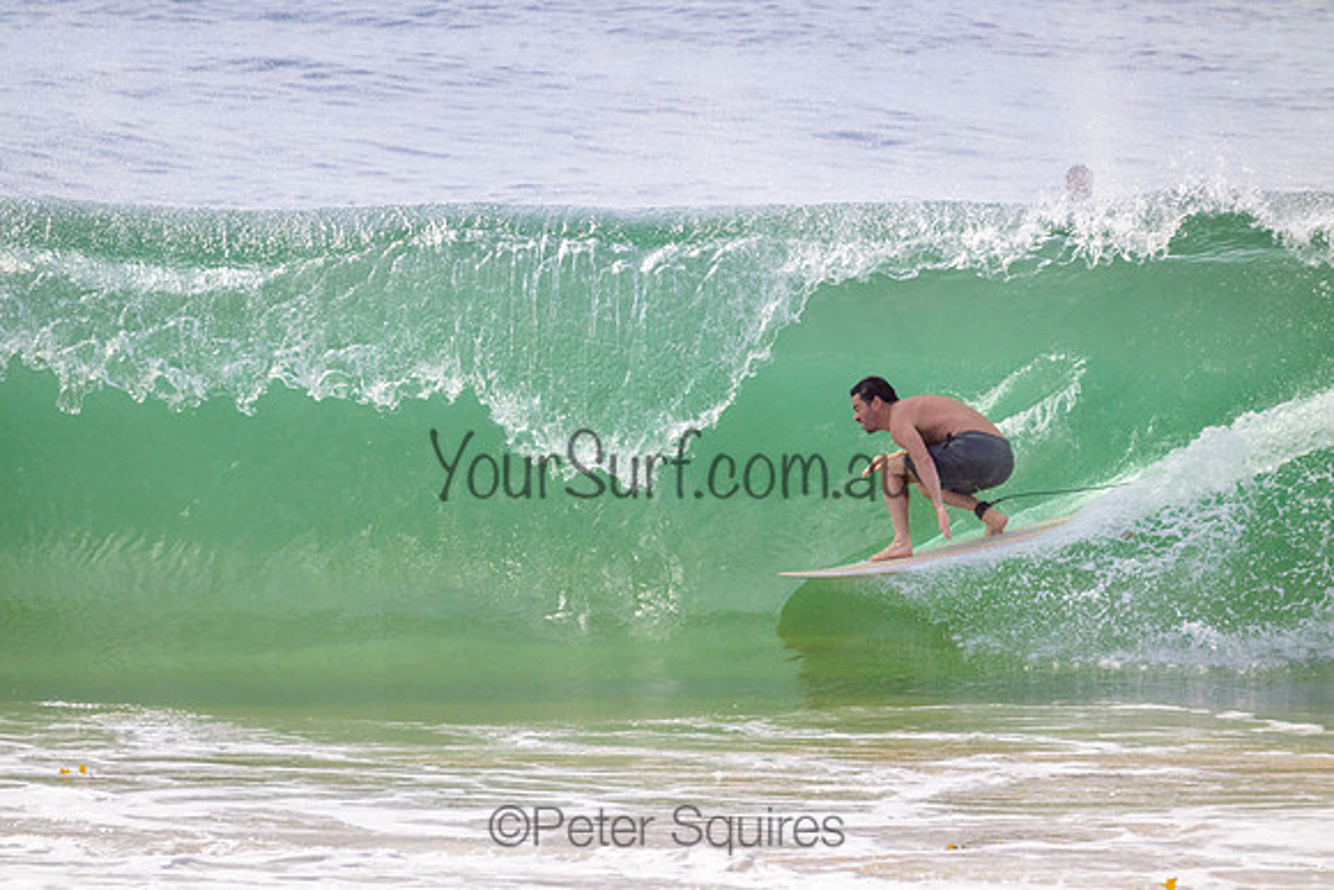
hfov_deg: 3.3
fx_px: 22979
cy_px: 445
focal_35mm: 620
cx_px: 667
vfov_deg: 2.2
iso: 900
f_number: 11
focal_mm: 620
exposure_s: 1/2000
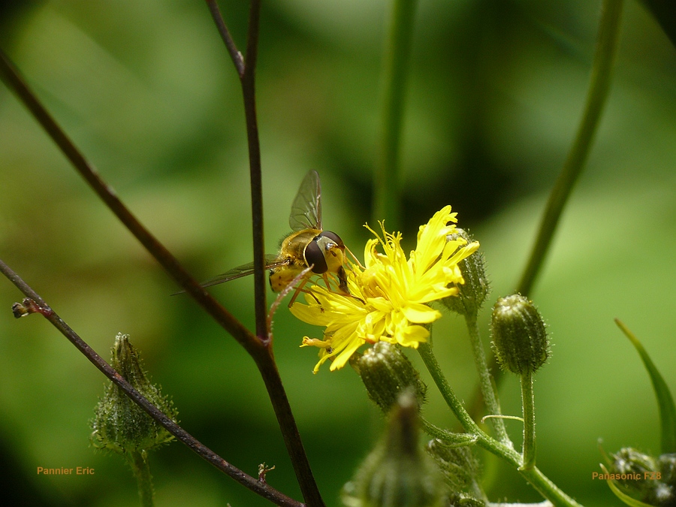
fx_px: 1640
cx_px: 338
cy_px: 254
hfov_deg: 23.3
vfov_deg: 17.6
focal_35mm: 84
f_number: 4.5
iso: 100
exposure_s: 1/250
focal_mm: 14
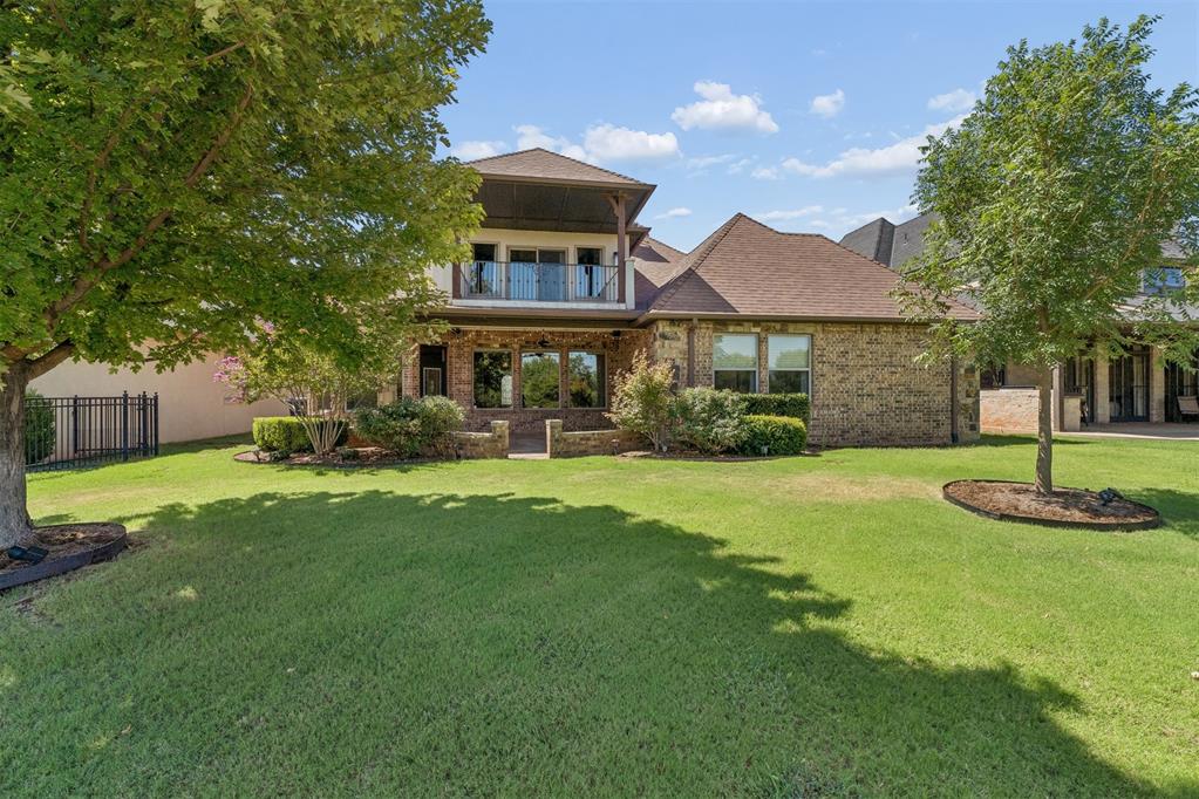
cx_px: 600
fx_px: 500
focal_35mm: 15
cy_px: 400
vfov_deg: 77.3
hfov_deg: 100.4
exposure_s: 1/640
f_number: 8
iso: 200
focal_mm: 10
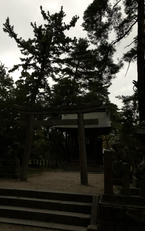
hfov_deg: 40.5
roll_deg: -1.8
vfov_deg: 61.2
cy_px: 116
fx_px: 196
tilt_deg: +12.2
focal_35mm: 31
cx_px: 60
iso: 250
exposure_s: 1/4
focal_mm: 3.99
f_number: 1.8
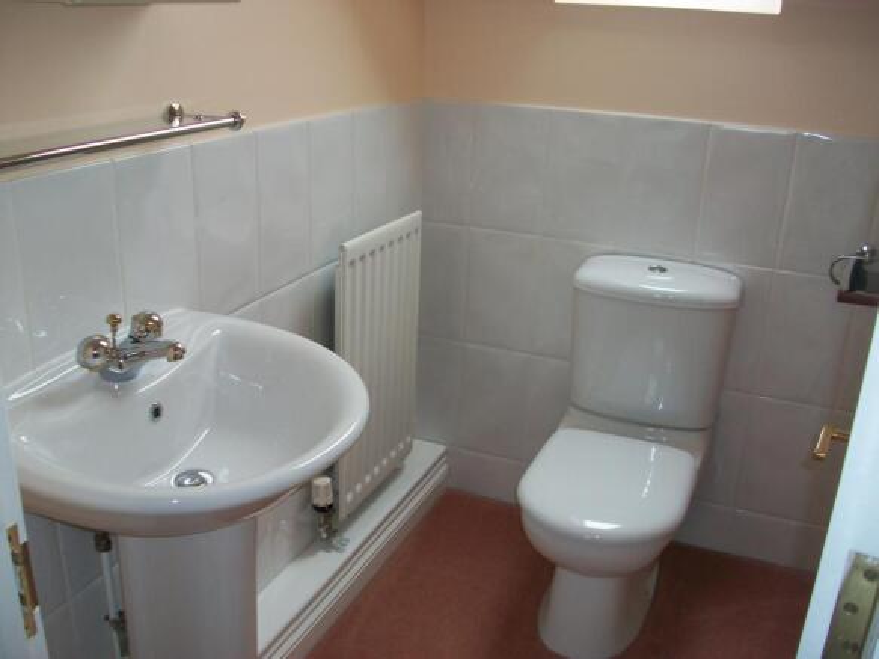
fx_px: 863
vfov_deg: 41.8
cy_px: 330
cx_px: 440
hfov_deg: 54.0
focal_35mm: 34
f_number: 2.8
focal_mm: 5.7
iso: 80
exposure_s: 1/80
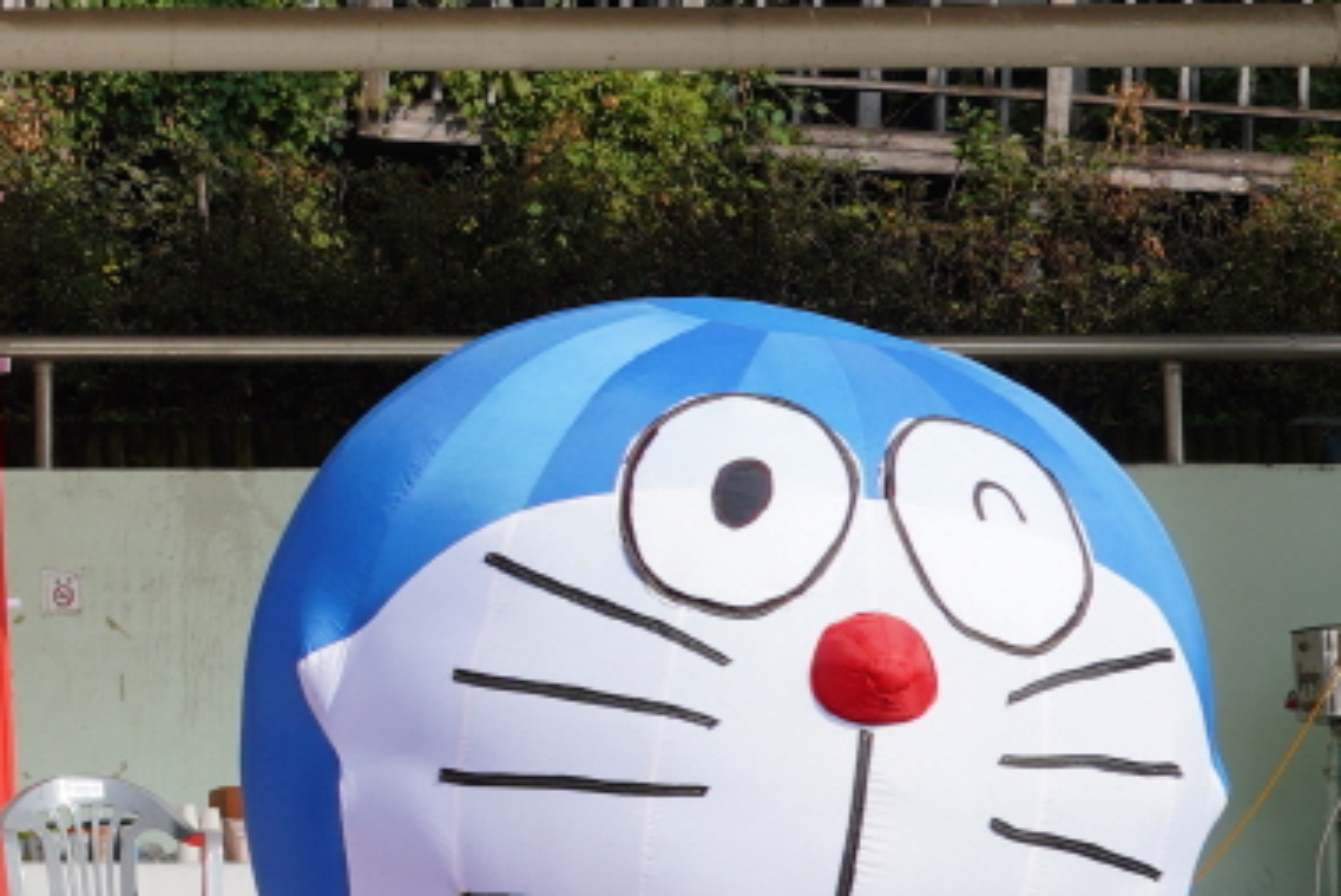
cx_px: -1107
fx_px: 6894
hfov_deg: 10.4
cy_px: 248
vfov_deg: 7.4
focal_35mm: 185
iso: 100
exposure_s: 1/320
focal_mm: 39
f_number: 6.3
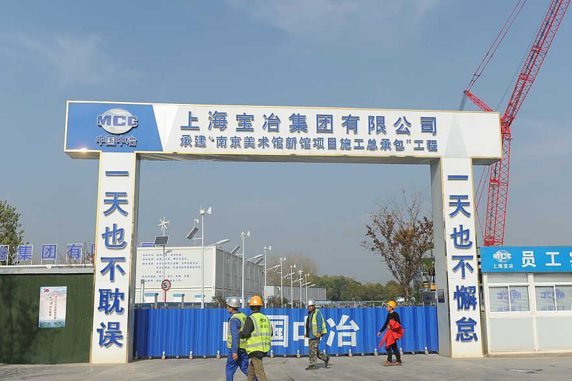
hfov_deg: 46.4
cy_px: 175
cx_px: 305
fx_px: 667
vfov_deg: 31.9
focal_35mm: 42
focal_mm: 31
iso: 200
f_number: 6.3
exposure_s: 1/1600
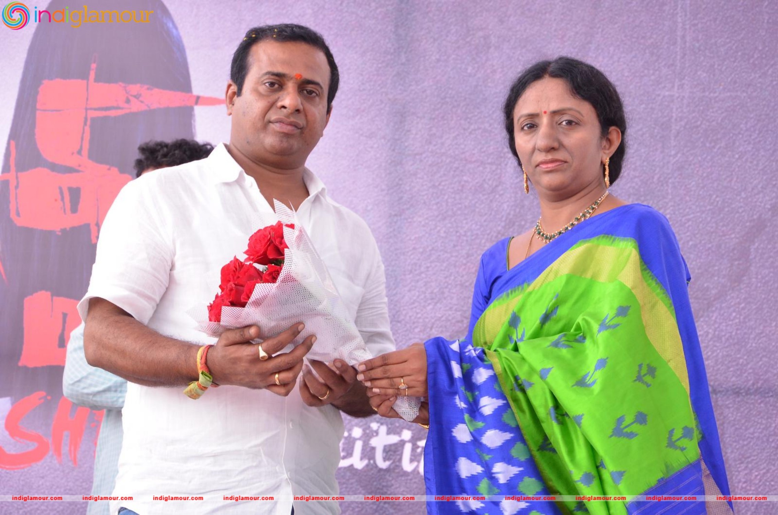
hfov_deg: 20.6
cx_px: 389
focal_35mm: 99
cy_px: 258
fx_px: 2135
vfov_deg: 13.8
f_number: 6.3
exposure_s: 1/125
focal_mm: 66
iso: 1250
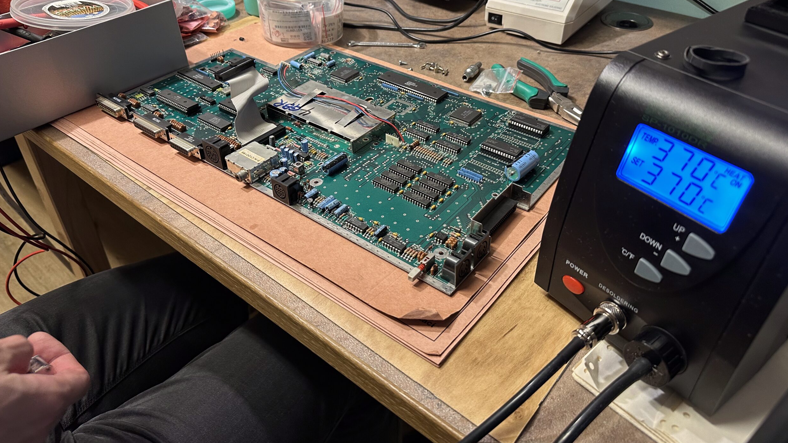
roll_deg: +0.7
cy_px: 171
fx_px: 564
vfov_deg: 42.6
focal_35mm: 27
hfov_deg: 69.9
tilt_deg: -35.9
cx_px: 389
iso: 200
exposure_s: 1/50
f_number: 1.78
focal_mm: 6.86
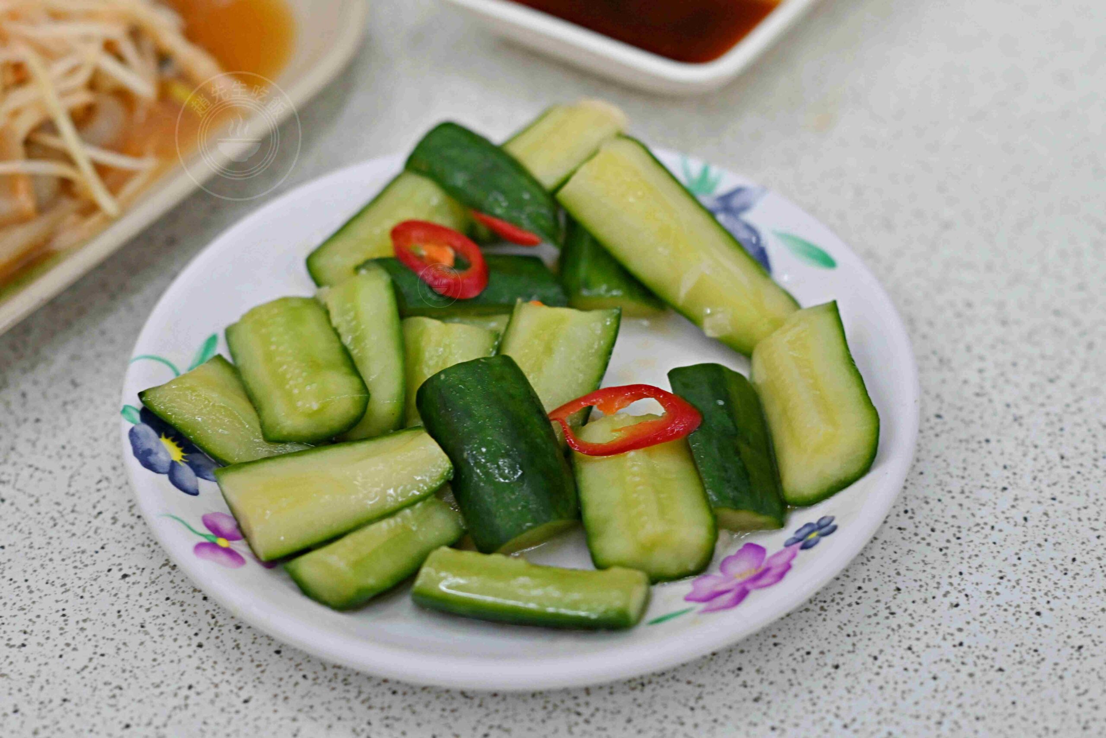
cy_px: 369
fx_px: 2304
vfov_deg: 18.2
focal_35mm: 75
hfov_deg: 27.0
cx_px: 553
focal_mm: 50
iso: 720
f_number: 3.2
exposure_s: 1/200
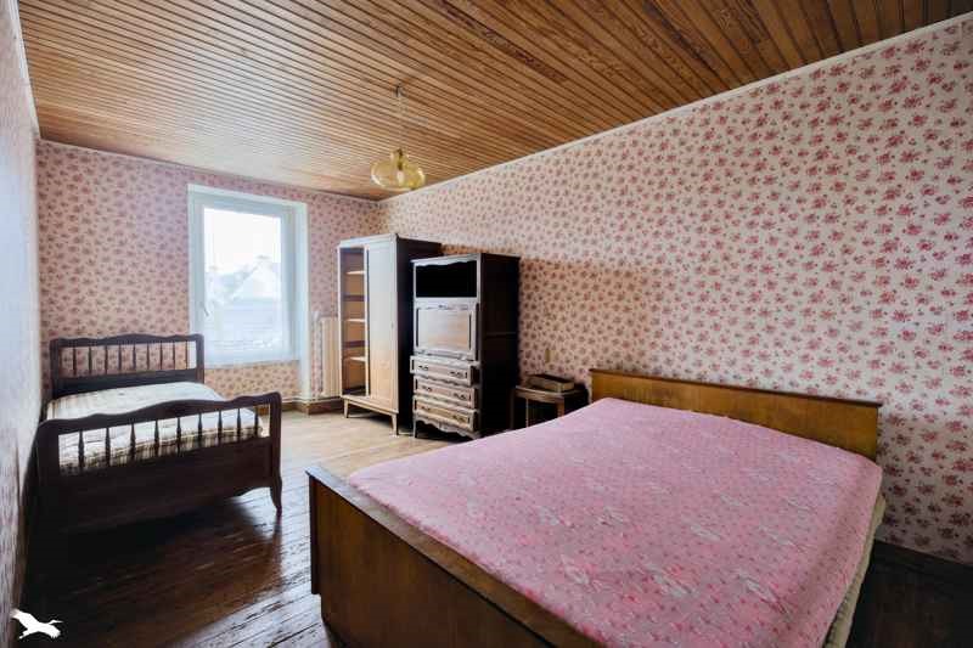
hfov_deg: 96.7
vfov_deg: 73.7
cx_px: 486
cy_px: 324
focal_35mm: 16
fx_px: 432
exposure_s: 1/13
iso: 800
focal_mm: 16
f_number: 8
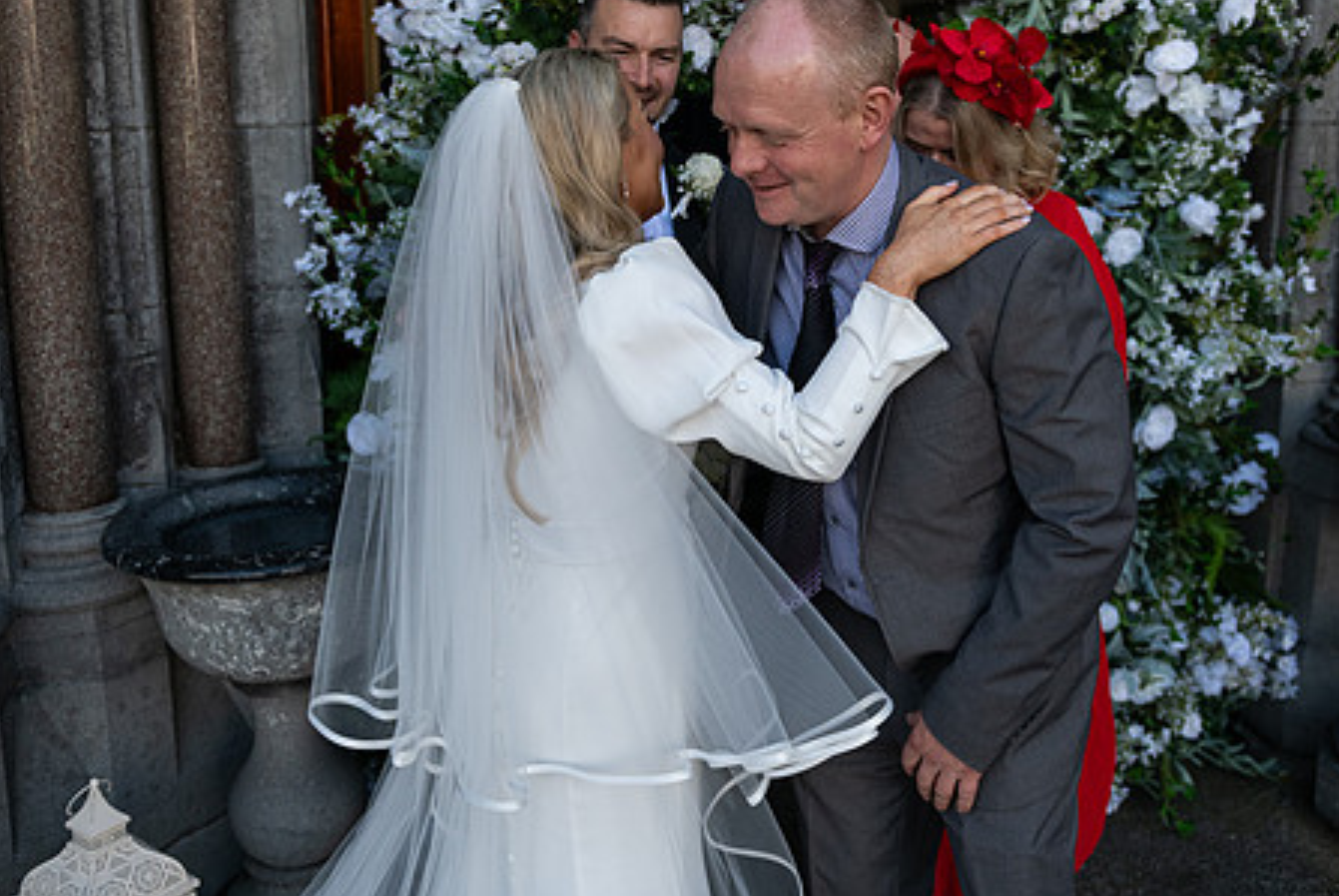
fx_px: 1303
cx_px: 761
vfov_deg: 37.7
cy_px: 331
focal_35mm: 35
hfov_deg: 54.2
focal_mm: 27
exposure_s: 1/2500
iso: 500
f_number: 3.5
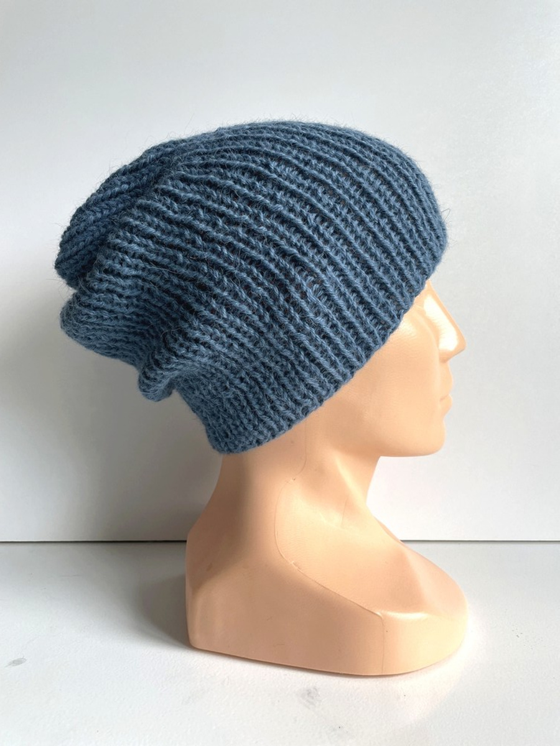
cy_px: 373
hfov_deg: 53.1
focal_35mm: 26
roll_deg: -1.0
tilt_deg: -3.2
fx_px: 561
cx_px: 280
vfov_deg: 67.3
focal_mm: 4.2
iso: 64
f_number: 1.6
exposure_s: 1/121
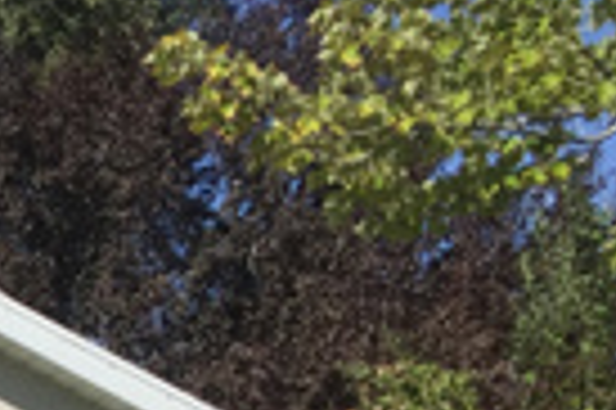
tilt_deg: -1.0
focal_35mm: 141
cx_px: -625
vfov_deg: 8.8
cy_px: 973
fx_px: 2410
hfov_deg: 12.7
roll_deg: -0.4
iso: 32
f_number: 2.2
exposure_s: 1/2639
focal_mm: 4.15
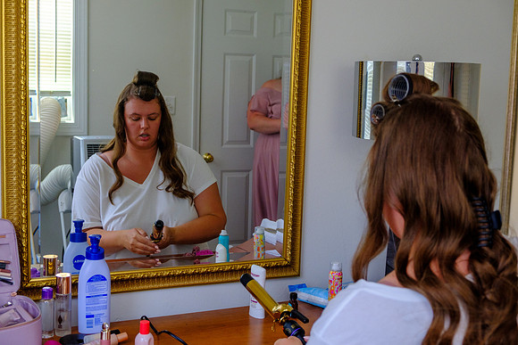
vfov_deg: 28.7
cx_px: 259
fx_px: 676
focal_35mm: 47
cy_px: 172
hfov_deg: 41.9
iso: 800
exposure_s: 1/125
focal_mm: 31.5
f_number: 4
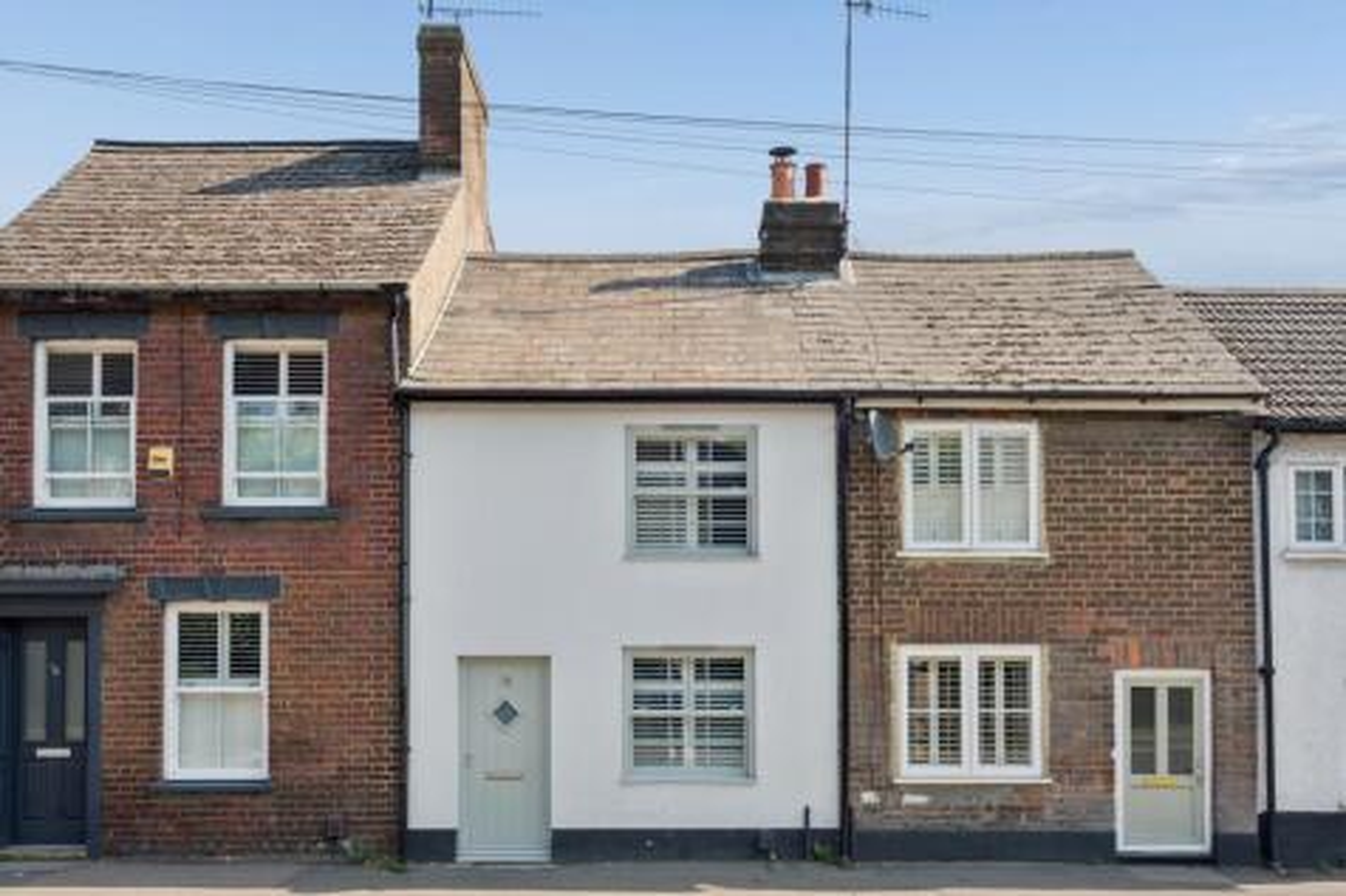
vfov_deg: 37.8
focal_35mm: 35
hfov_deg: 54.5
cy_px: 448
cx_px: 673
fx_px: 1308
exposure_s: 1/125
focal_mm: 35
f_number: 8
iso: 320
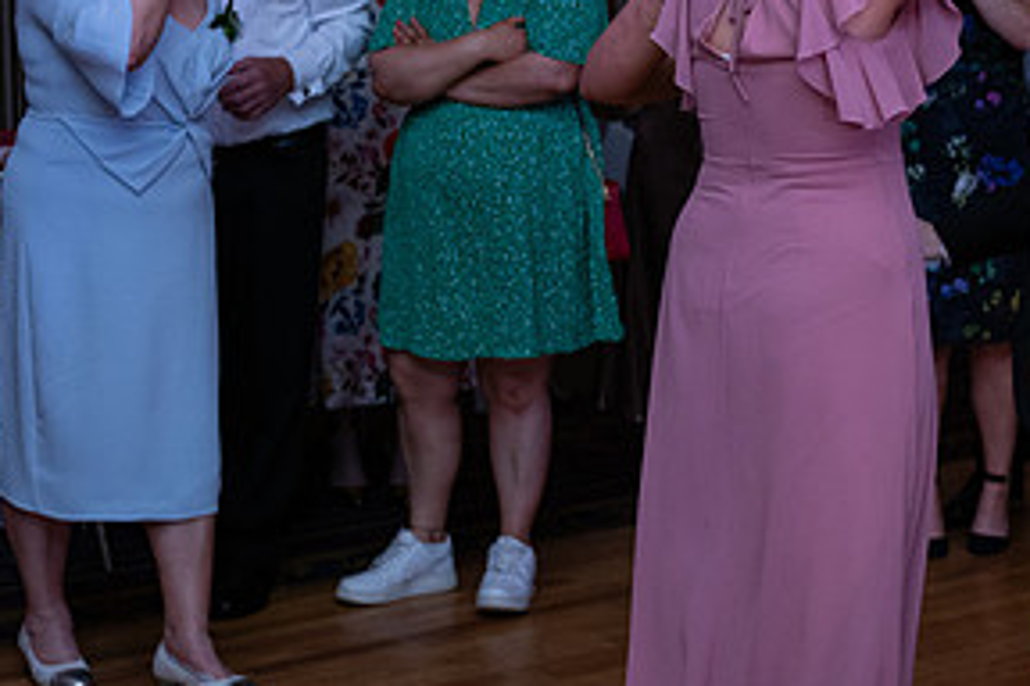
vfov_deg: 11.7
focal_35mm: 117
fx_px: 3347
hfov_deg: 17.3
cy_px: 191
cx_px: 826
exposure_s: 1/160
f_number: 3.5
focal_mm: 58
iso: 640
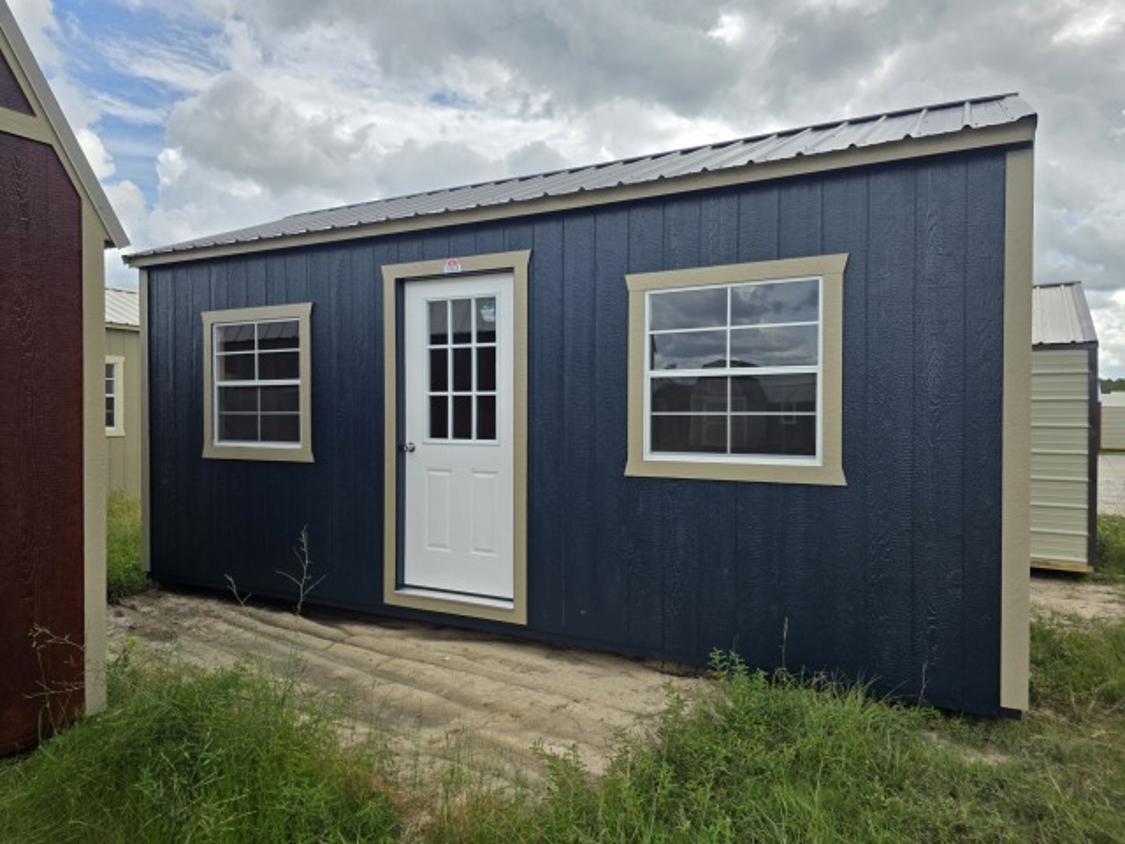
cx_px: 562
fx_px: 747
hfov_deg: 73.9
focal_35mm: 23
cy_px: 422
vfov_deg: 58.9
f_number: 1.7
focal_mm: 6.3
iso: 80
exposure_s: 1/4434
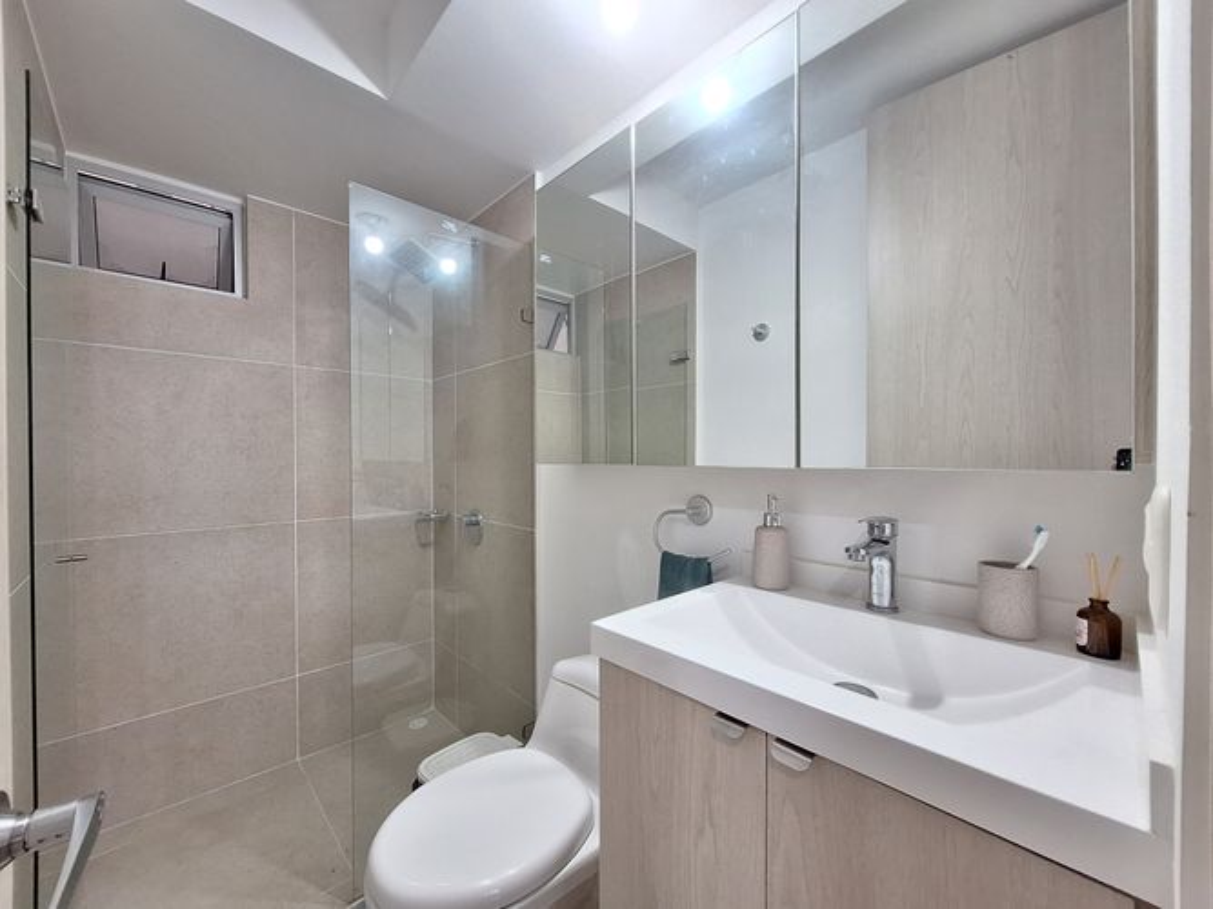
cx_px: 606
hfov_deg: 106.2
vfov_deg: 89.9
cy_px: 454
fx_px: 455
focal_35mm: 13
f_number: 2.2
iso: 160
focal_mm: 1.74
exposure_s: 1/25
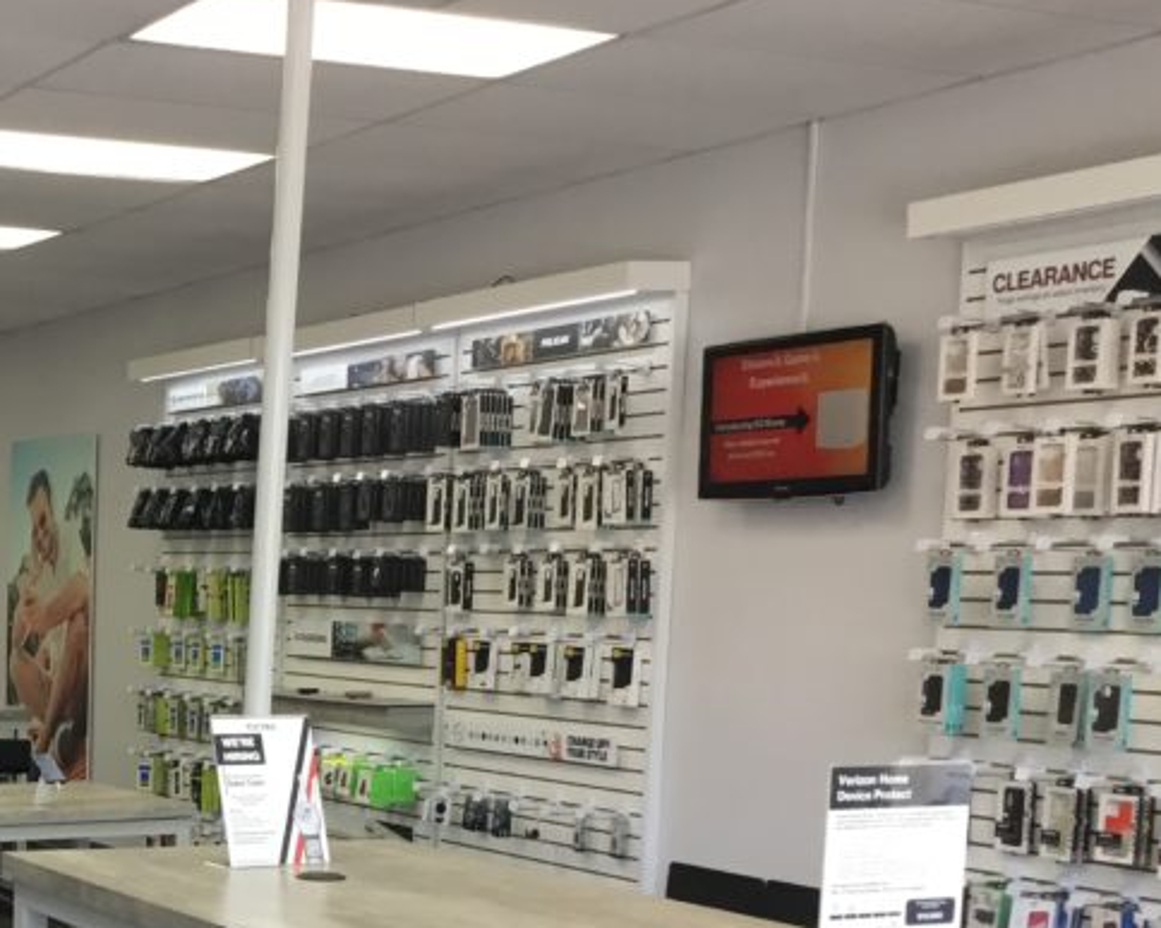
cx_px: -38
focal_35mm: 64
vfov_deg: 23.3
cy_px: 818
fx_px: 2199
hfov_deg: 27.6
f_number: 2.4
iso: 32
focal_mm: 3.3
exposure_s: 1/30
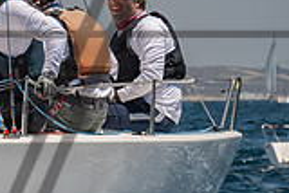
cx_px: -139
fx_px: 3977
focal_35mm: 495
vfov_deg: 2.8
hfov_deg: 4.1
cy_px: 77
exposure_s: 1/1250
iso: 800
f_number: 8
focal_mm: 130
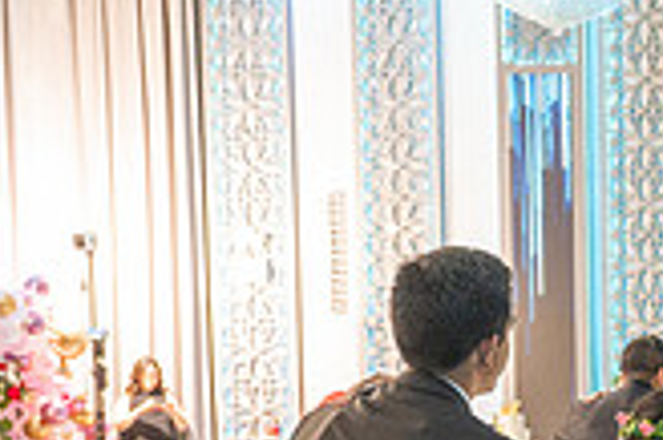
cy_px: 555
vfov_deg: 15.4
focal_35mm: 85
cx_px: 910
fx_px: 1564
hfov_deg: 21.2
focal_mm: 24
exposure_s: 1/125
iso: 1000
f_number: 5
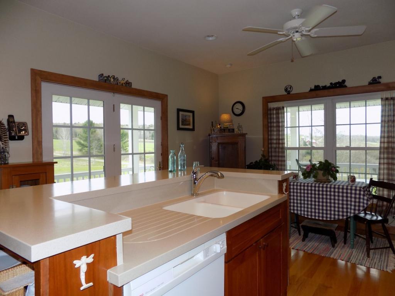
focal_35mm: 23
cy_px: 148
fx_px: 262
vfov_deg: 58.9
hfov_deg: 73.9
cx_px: 198
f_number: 3.1
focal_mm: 4
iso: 125
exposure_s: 1/30
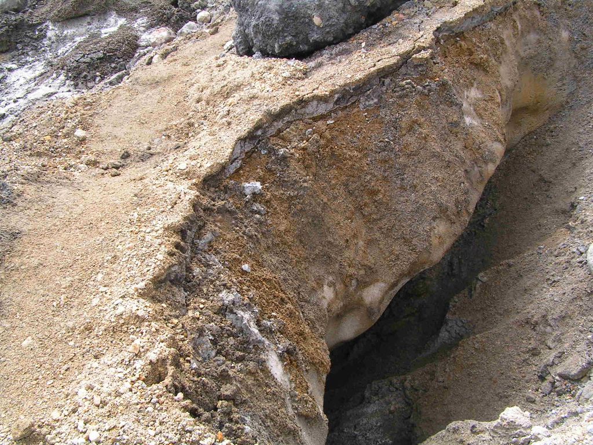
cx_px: 296
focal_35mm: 38
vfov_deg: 37.7
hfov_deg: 49.0
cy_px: 222
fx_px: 651
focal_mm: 6.3
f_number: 5.6
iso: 50
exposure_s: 1/80
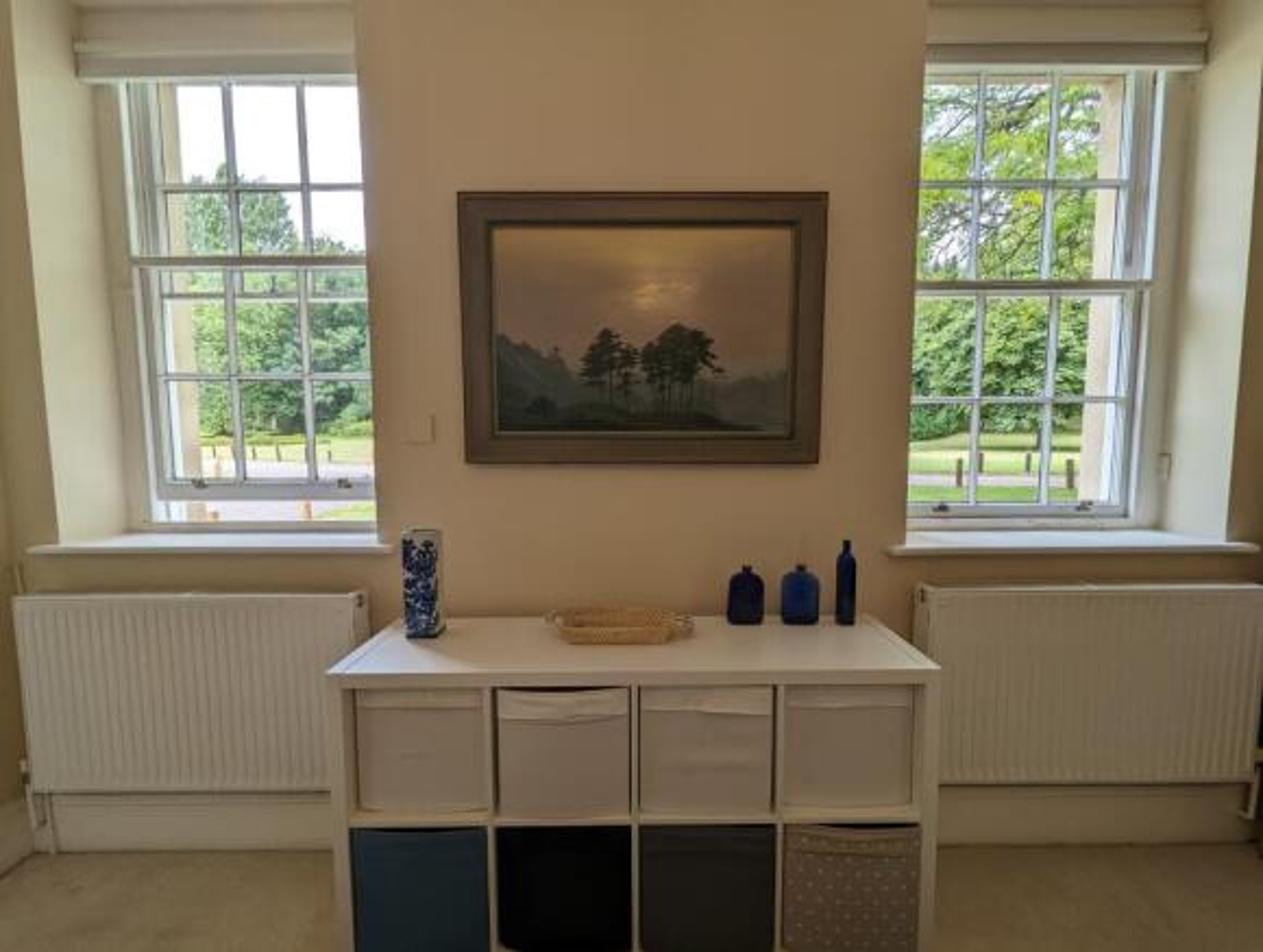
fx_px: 475
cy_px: 476
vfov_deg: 90.1
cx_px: 632
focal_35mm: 13
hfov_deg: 106.1
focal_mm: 1.95
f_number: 2.2
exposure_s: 1/214
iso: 64
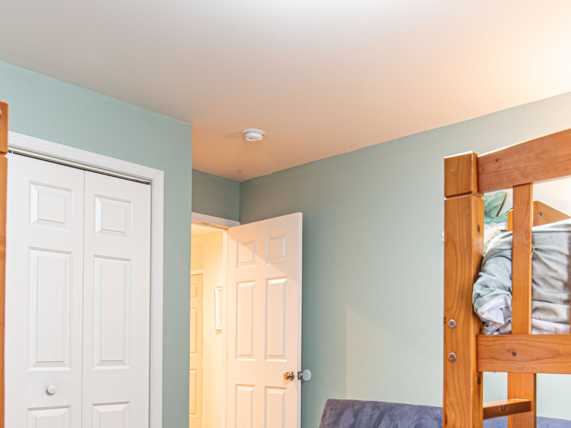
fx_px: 577
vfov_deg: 38.9
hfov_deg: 52.3
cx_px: 343
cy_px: 350
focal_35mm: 35
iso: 90
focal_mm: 14
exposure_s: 3
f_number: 9
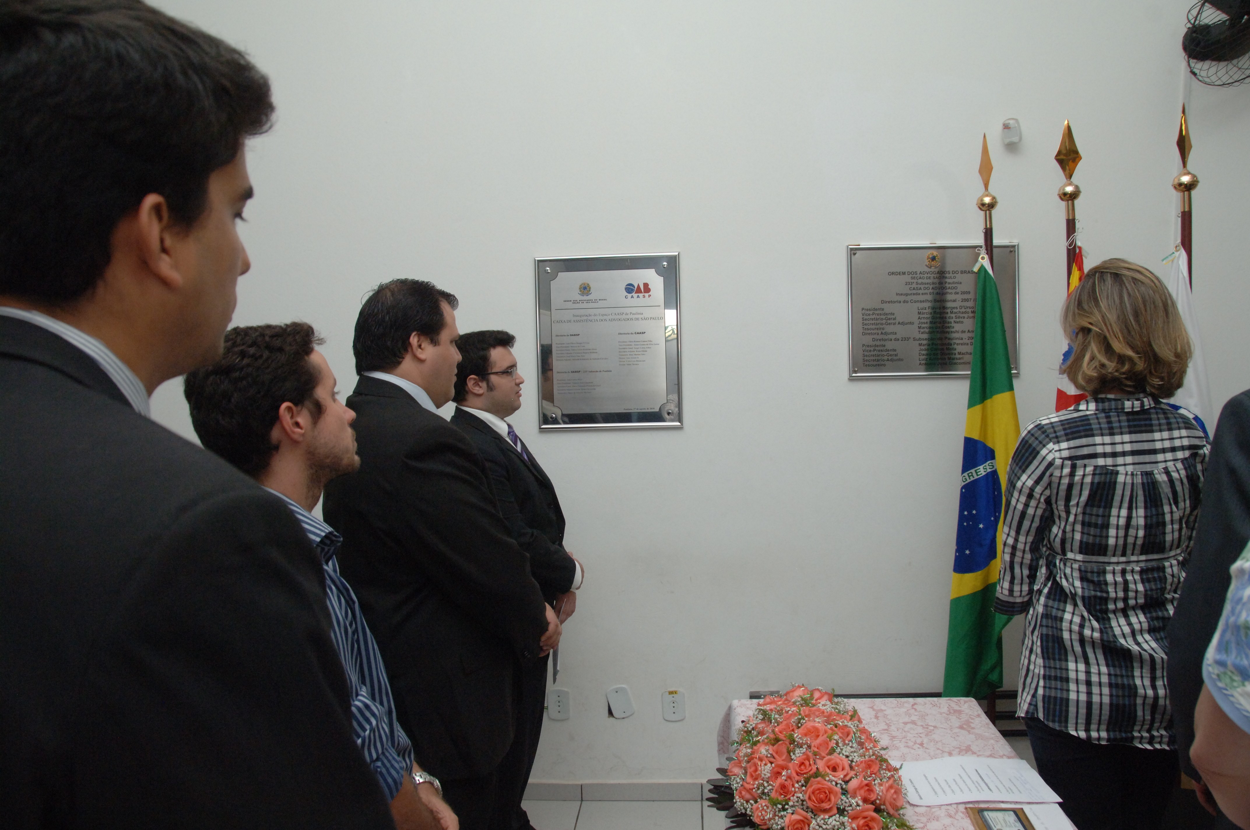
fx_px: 936
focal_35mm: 27
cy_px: 415
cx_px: 625
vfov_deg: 47.8
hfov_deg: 67.4
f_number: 6.3
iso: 800
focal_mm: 18
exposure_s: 1/250
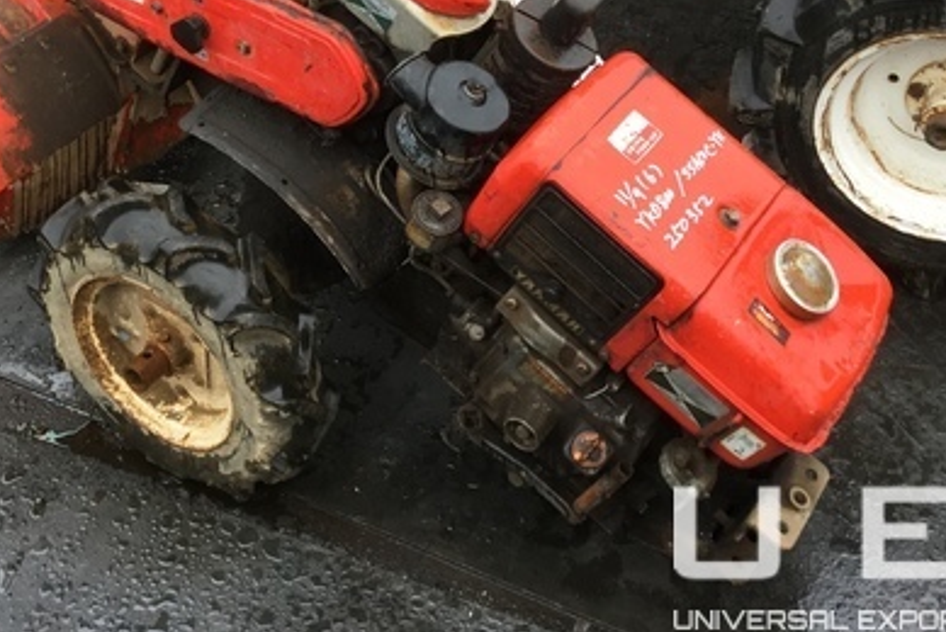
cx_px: 382
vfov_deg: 25.0
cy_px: 92
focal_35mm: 53
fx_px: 1394
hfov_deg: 37.4
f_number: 2.4
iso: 25
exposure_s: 1/40
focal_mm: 3.3
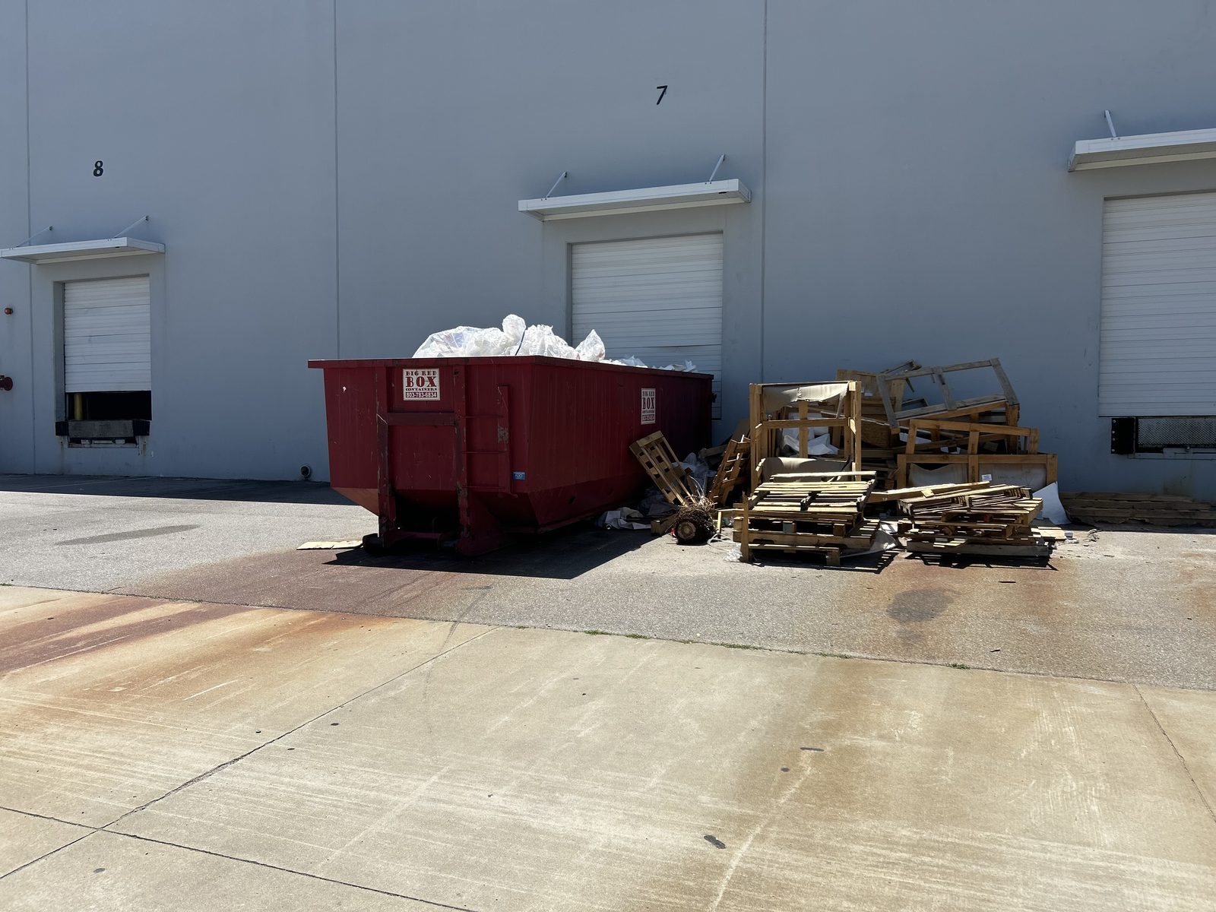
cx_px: 608
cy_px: 456
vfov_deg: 53.1
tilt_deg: -2.6
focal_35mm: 26
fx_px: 913
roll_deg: -0.3
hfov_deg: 67.3
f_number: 1.5
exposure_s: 1/5076
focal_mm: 5.7
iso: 50
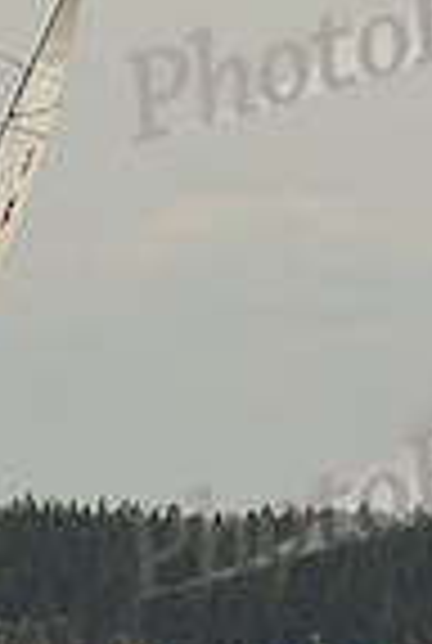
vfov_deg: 2.5
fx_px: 14491
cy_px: -144
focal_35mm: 809
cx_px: -106
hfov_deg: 1.7
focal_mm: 200
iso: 250
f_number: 8
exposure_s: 1/1000
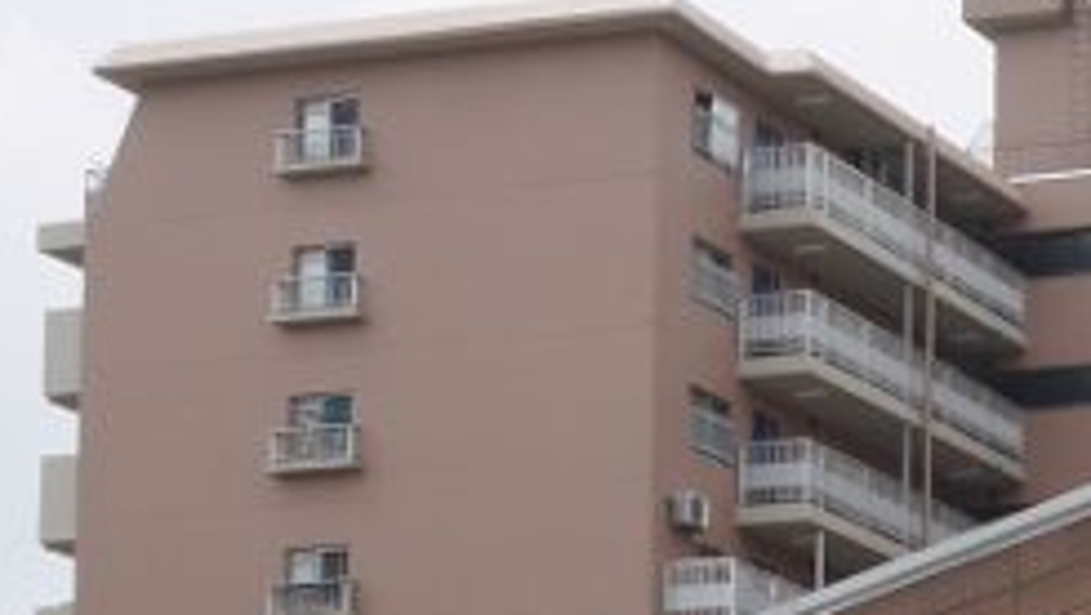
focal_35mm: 155
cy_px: 1112
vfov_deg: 7.6
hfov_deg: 12.4
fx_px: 4485
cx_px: 2106
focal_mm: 17
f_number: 9
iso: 200
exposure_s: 1/400
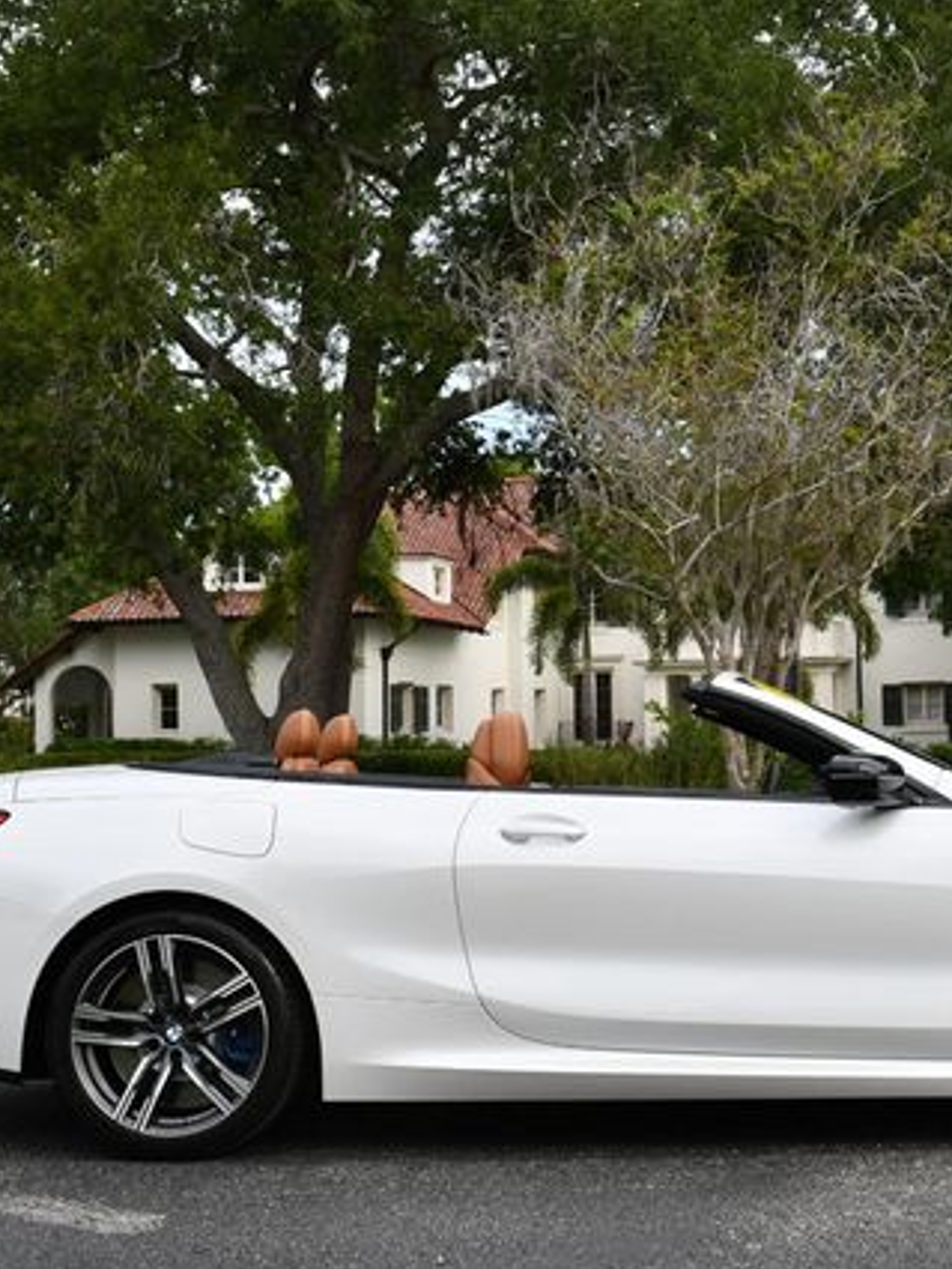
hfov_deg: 25.0
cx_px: 692
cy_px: 636
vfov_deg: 33.2
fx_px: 2126
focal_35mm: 58
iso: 160
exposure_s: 1/250
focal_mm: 20
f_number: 8
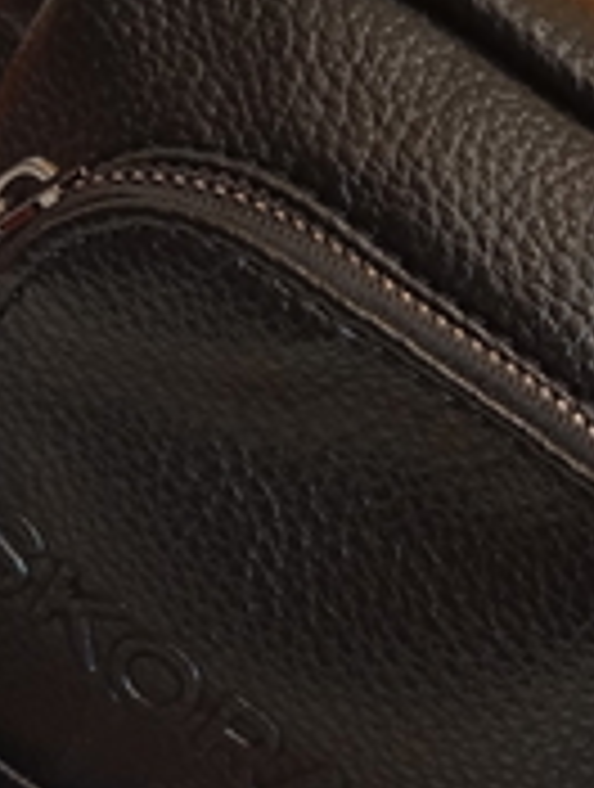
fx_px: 1938
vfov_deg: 22.7
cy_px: 628
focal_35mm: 85
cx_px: 472
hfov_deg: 17.3
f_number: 1.8
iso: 1370
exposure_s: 1/33.3
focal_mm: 4.22
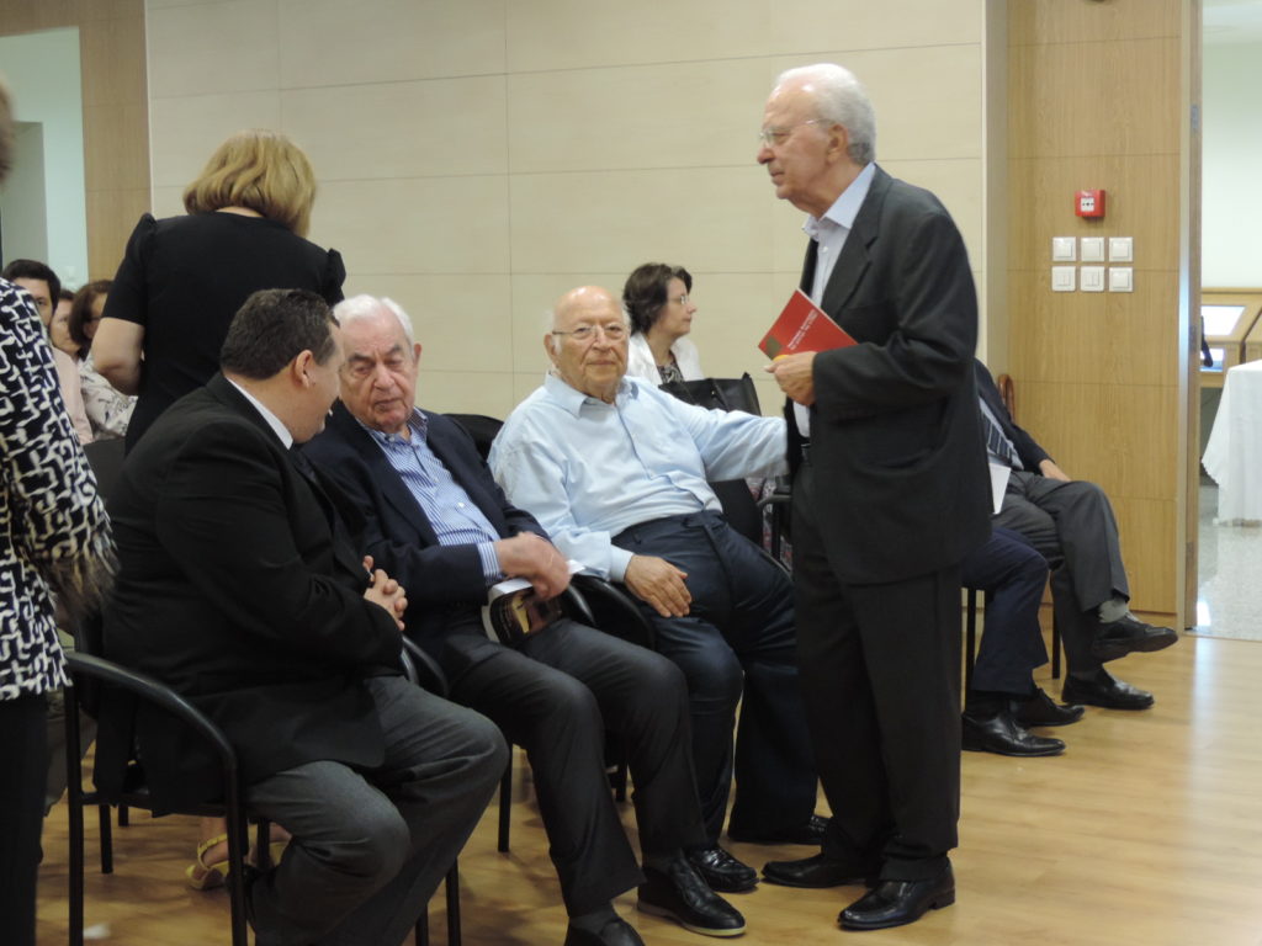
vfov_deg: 26.6
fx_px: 2005
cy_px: 473
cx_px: 631
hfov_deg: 34.9
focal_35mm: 55
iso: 500
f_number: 3.7
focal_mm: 9.8
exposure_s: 1/15
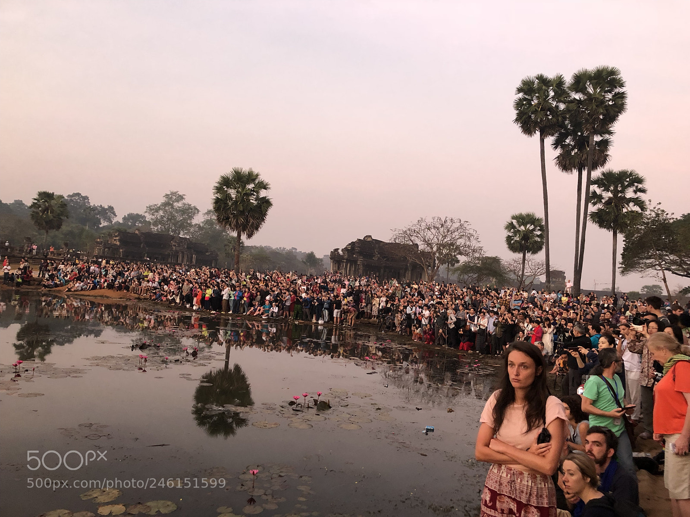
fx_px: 578
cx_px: 345
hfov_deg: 61.7
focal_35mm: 29
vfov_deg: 48.2
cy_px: 258
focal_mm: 3.99
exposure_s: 1/17
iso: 80
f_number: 1.8
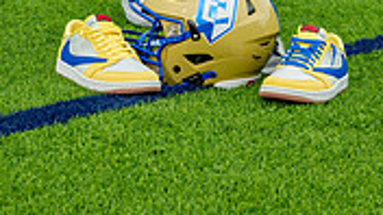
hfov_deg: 11.5
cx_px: 172
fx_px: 1899
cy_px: -243
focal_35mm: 187
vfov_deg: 6.3
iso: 200
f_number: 7.1
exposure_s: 1/320
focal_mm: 70
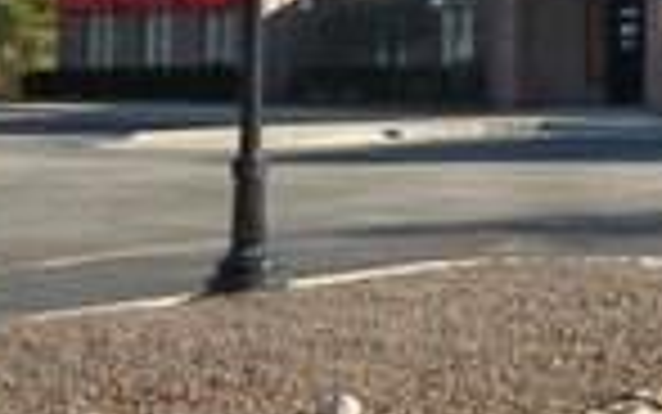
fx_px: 1877
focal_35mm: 104
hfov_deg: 18.1
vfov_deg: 12.2
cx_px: 946
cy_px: -122
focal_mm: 5.5
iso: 120
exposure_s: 1/750
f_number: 2.7
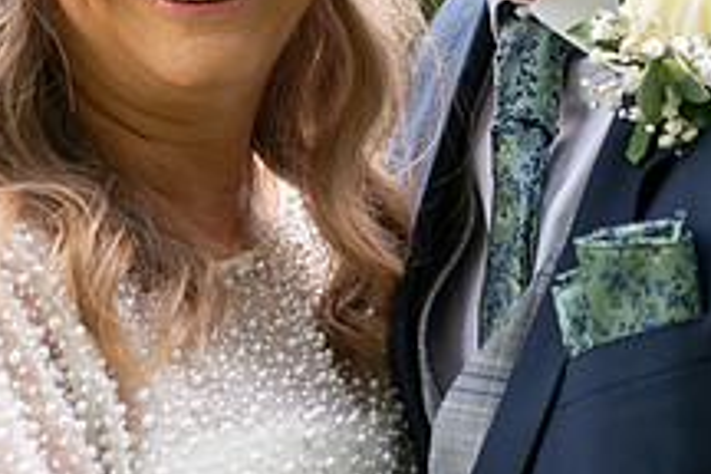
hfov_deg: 4.5
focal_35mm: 456
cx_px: 336
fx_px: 9005
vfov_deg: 3.0
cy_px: -67
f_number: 3.5
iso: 200
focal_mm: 170
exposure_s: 1/400
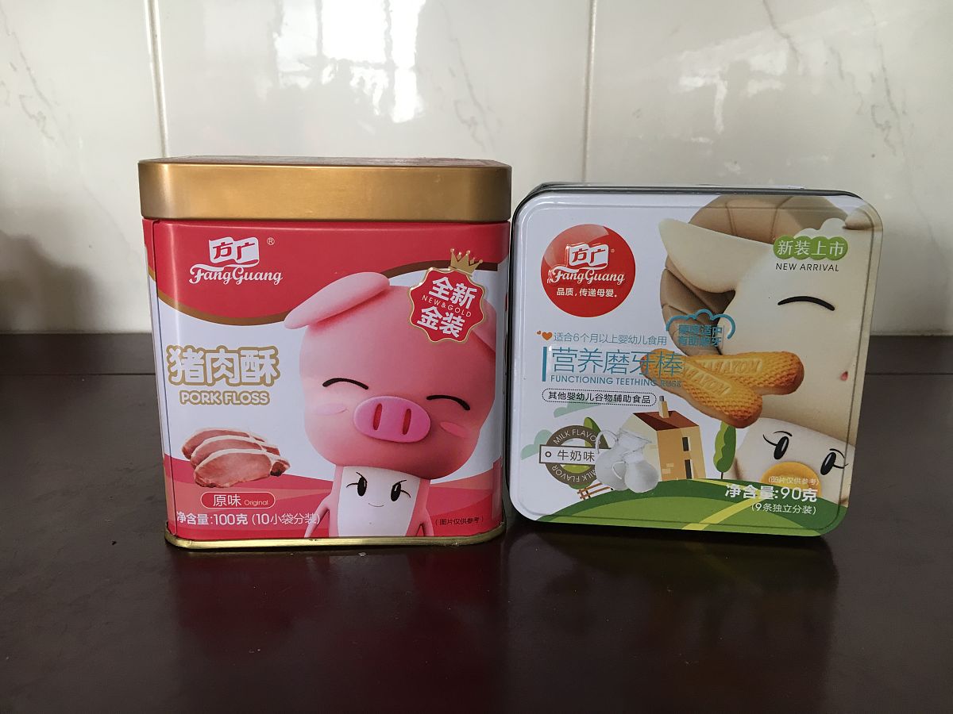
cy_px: 357
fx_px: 798
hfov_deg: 61.7
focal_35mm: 29
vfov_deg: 48.2
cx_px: 476
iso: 100
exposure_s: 1/33
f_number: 2.2
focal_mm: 4.15
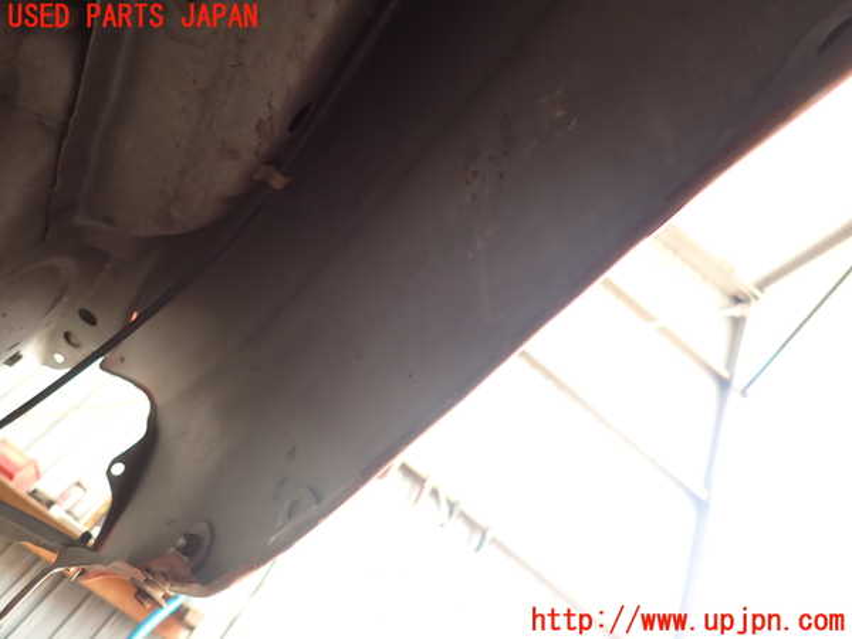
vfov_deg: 54.9
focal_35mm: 25
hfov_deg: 69.4
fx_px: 615
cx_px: 426
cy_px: 320
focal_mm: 4.5
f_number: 2
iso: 160
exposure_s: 1/60
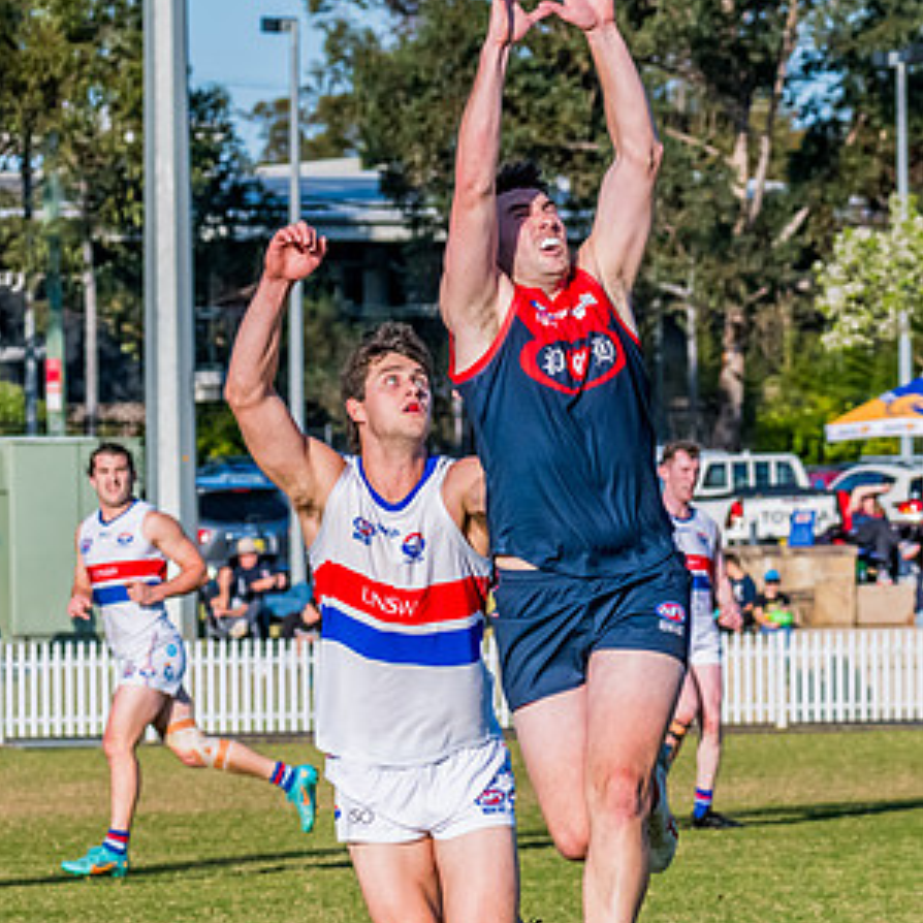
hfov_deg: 4.6
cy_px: 736
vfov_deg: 4.6
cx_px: 450
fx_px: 11494
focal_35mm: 381
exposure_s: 1/1600
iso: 800
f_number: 11
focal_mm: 170
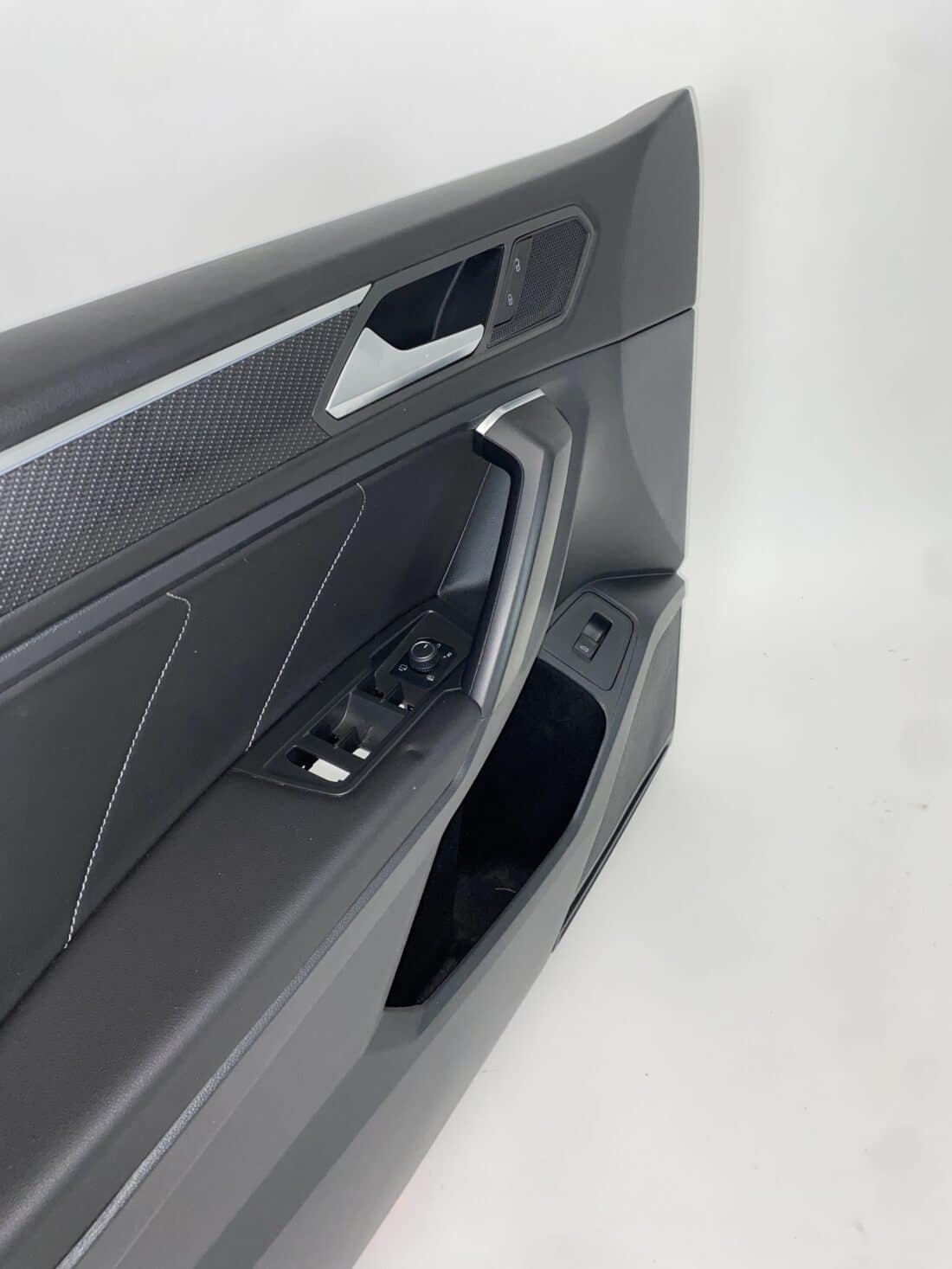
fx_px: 954
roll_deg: +3.6
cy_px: 634
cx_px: 476
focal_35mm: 26
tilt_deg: -37.4
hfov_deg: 53.1
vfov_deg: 67.3
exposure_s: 1/100
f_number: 1.8
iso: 100
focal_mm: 4.25
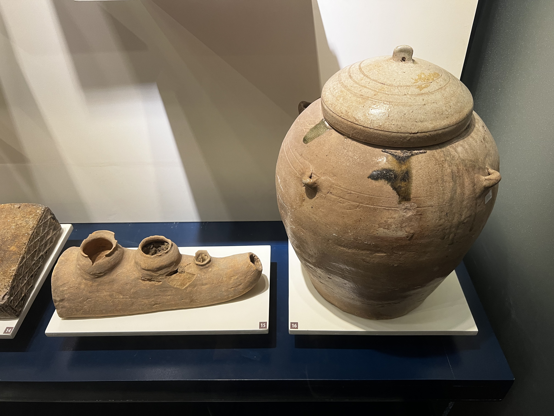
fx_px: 416
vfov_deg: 53.1
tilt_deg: -40.2
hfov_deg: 67.3
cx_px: 277
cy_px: 208
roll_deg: +2.0
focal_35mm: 26
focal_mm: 5.7
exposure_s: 1/50
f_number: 1.5
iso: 125
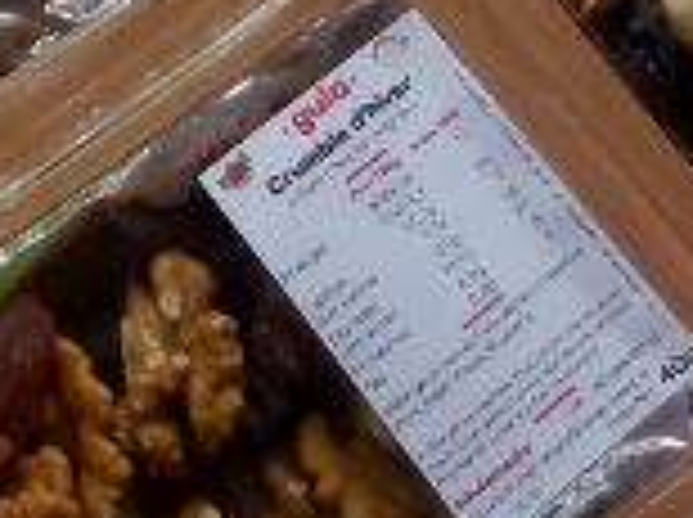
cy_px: -315
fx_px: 2079
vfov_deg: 13.2
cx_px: -40
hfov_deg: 18.3
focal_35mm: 104
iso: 125
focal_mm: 4.5
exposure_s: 1/40
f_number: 3.3
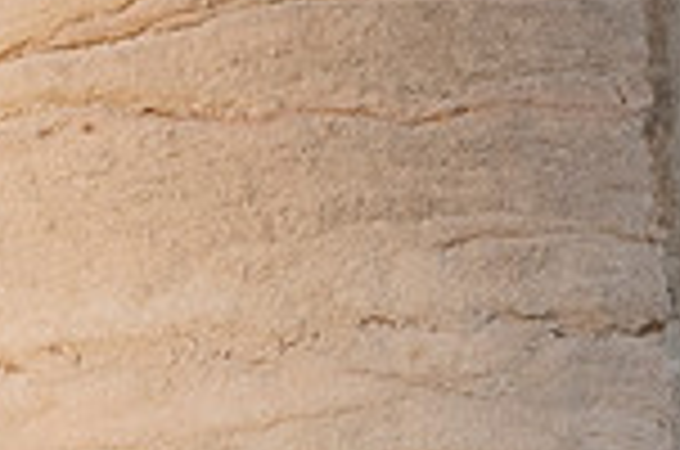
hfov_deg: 5.8
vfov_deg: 3.9
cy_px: 792
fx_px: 6559
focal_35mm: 348
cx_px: -595
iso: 1250
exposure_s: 1/500
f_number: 8
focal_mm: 86
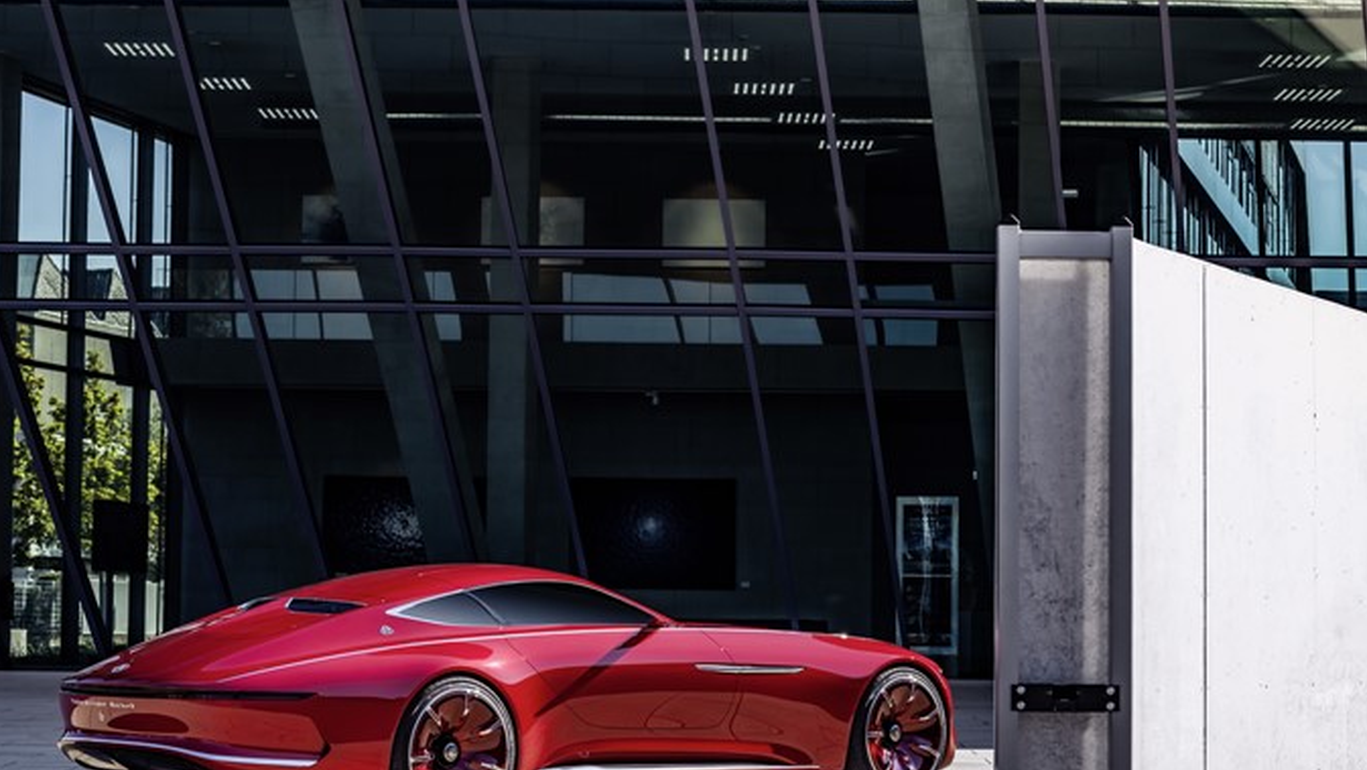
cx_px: 678
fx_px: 3299
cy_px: 424
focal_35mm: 91
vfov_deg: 13.3
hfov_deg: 23.4
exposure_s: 1/200
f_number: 8
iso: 100
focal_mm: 86
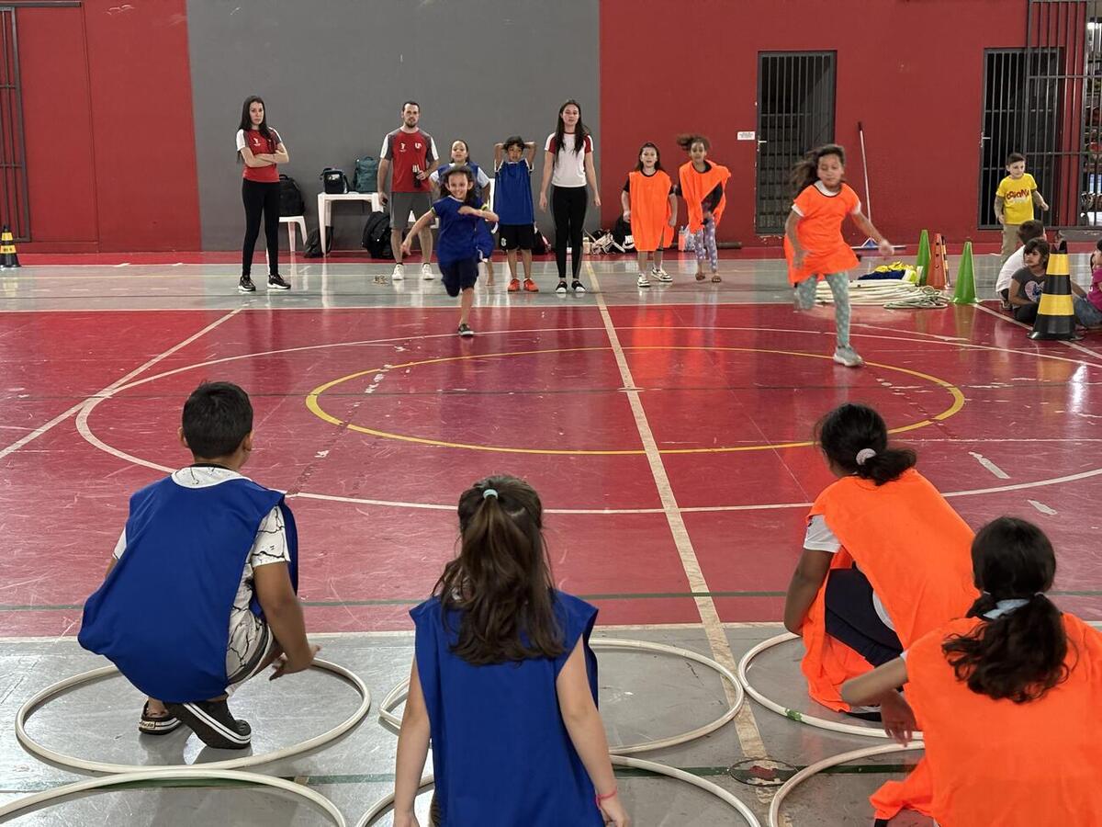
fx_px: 1655
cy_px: 414
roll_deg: +1.1
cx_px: 551
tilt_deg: -10.2
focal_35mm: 52
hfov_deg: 36.8
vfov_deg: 28.0
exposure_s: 1/40
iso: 200
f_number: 1.6
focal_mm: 5.96
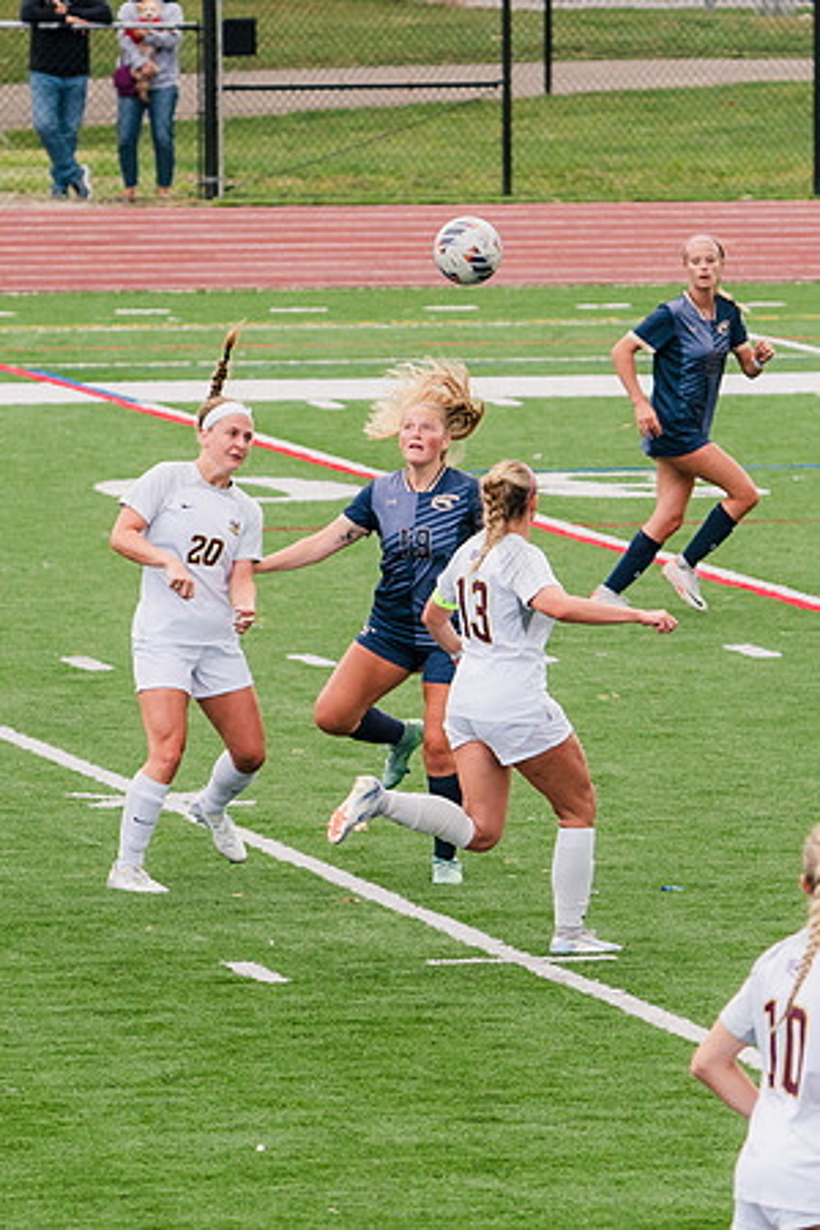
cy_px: 639
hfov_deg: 3.3
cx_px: 373
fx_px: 14166
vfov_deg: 5.0
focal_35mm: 415
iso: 800
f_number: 5.6
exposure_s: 1/1600
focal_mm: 200
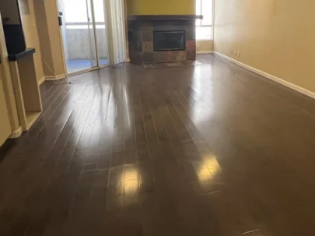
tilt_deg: -14.2
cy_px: 70
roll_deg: -1.2
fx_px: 218
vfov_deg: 55.0
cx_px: 180
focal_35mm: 24
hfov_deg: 71.3
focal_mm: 1.57
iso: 125
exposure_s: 1/60
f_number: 1.8
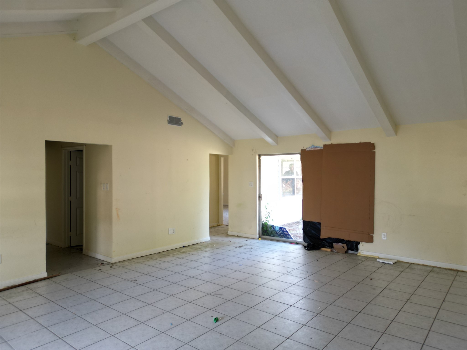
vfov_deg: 56.8
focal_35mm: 24
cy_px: 175
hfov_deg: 71.6
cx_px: 234
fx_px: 324
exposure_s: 1/50
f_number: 1.7
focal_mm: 6.72
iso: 100
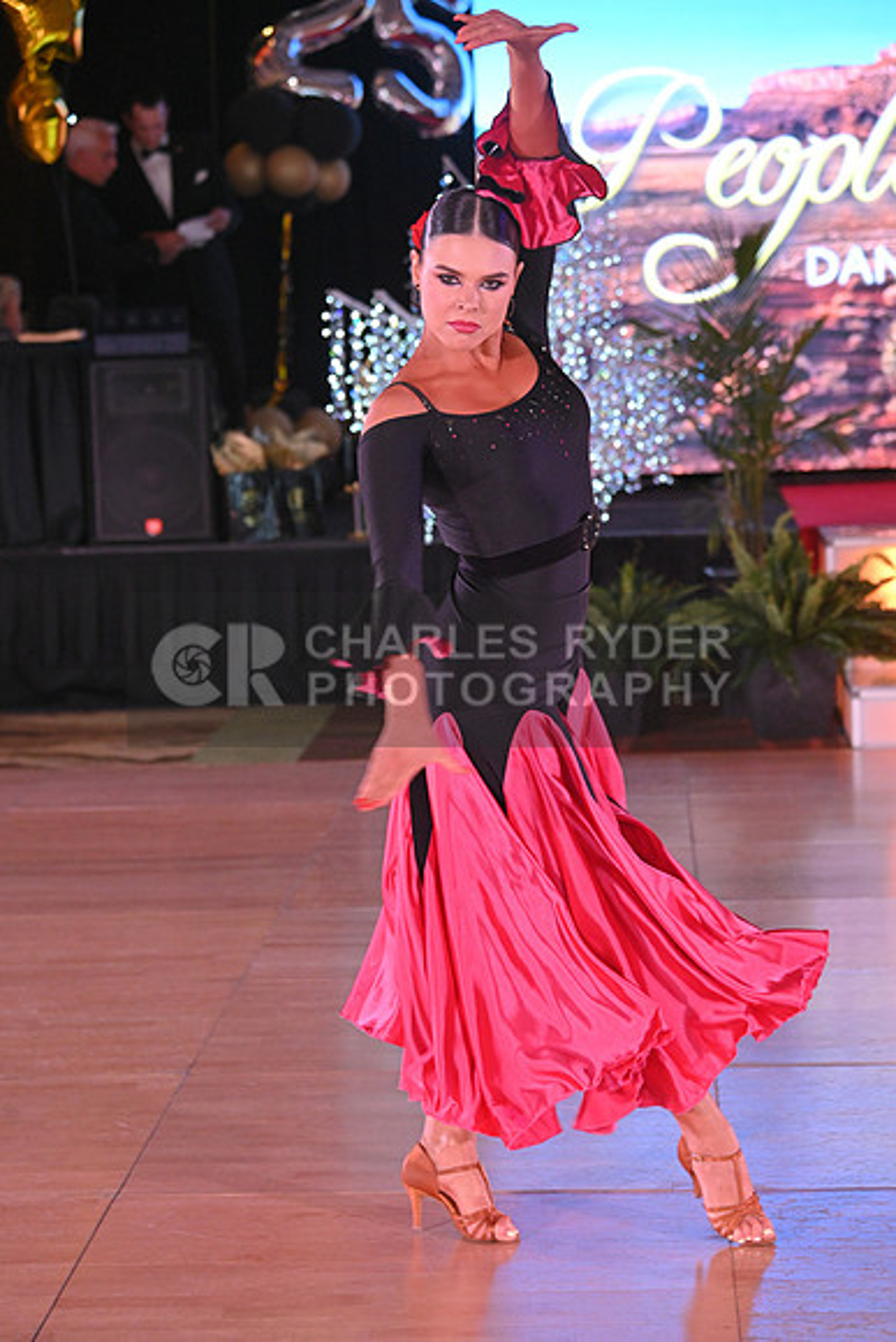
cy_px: 671
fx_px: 3731
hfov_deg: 13.7
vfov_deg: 20.4
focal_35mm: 100
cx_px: 448
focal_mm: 100
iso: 3200
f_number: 5.6
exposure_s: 1/320
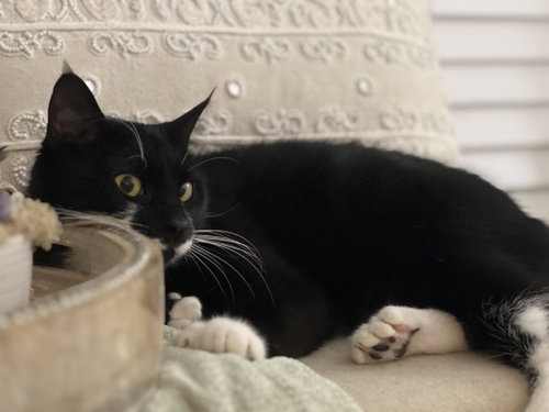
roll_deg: -0.1
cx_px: 274
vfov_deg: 19.1
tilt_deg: -6.9
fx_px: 1221
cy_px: 206
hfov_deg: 25.3
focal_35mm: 77
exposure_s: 1/15
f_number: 2.8
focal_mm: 9
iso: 1000
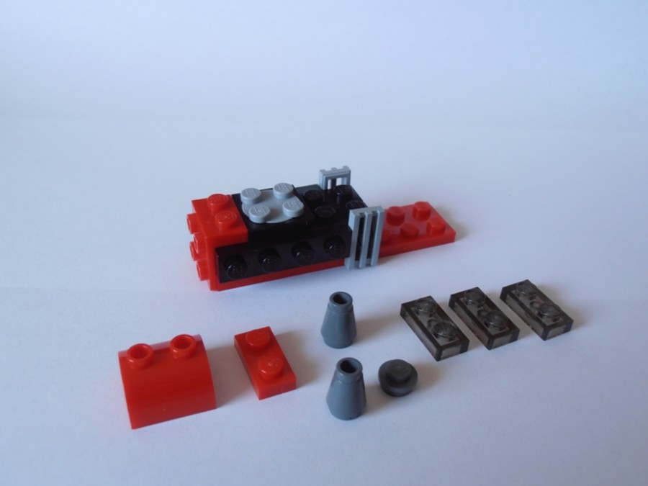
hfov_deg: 50.1
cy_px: 243
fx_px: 693
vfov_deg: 38.7
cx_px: 324
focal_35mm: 37
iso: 125
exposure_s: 1/40
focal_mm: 6.61
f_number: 3.9
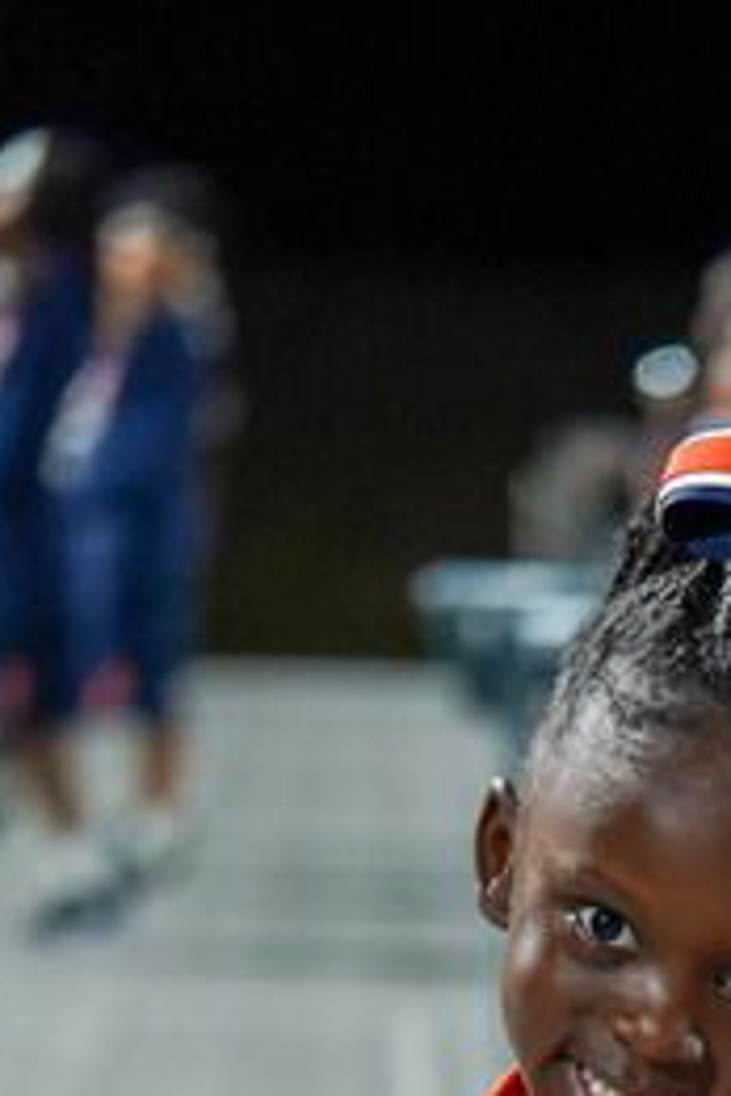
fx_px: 8375
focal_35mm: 275
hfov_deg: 4.9
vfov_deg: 7.3
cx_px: 1204
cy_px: 2049
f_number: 3.2
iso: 1600
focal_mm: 70
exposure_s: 1/160
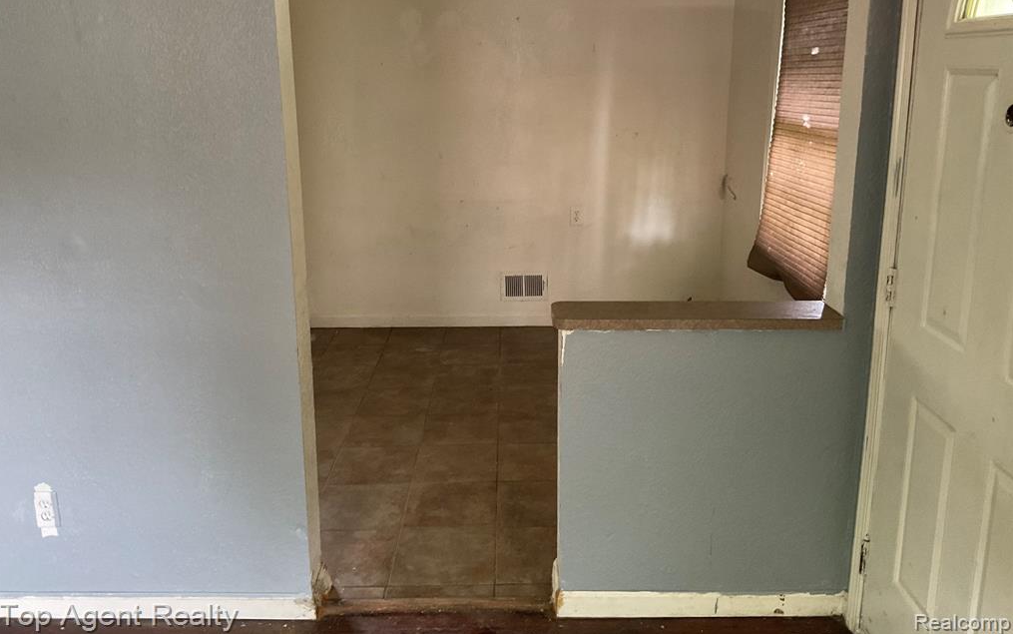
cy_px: 255
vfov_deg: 40.5
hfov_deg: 61.2
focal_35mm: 31
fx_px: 856
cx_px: 504
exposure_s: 1/60
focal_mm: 3
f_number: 1.8
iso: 200
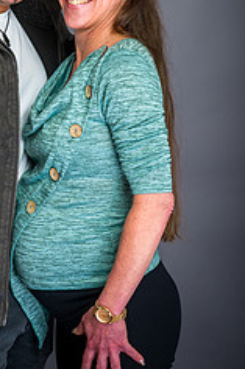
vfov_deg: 15.3
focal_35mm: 133
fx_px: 1364
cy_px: 72
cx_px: 35
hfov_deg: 10.2
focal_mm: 70
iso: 200
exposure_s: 1/200
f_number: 3.5
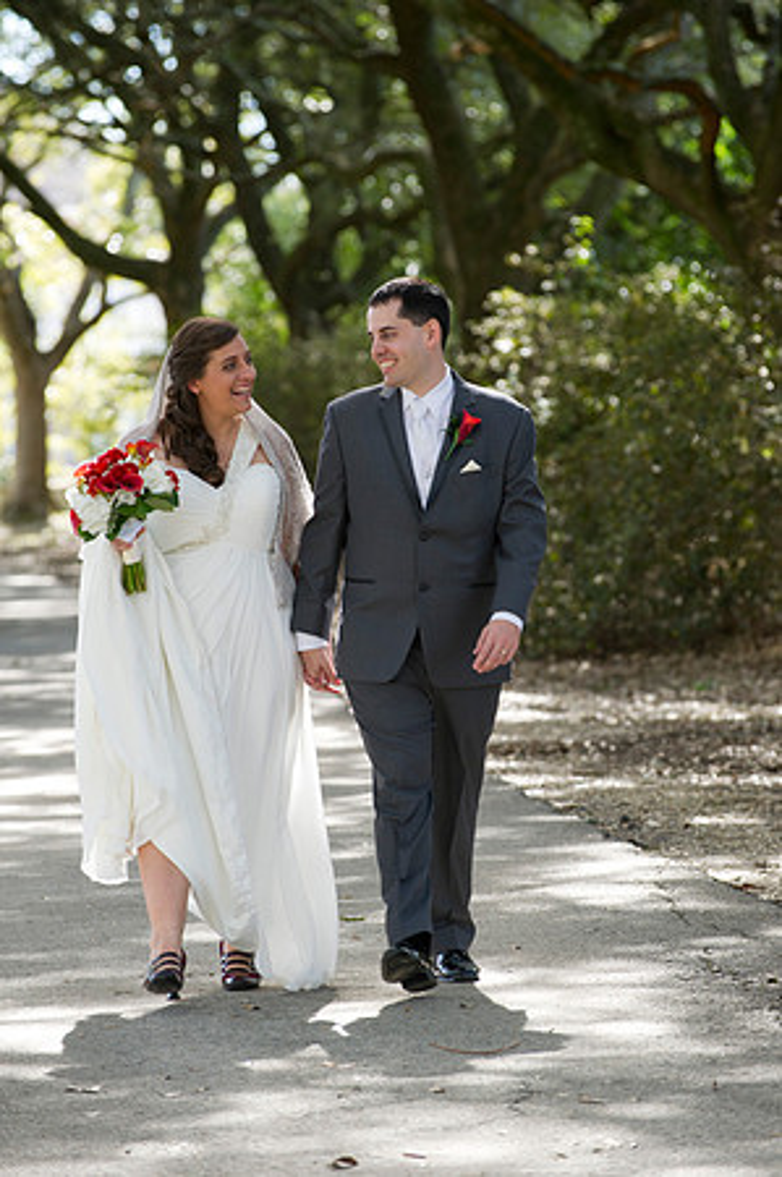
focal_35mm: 200
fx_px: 6531
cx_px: 391
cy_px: 588
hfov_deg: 6.9
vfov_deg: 10.3
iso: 320
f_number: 4
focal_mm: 200
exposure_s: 1/125
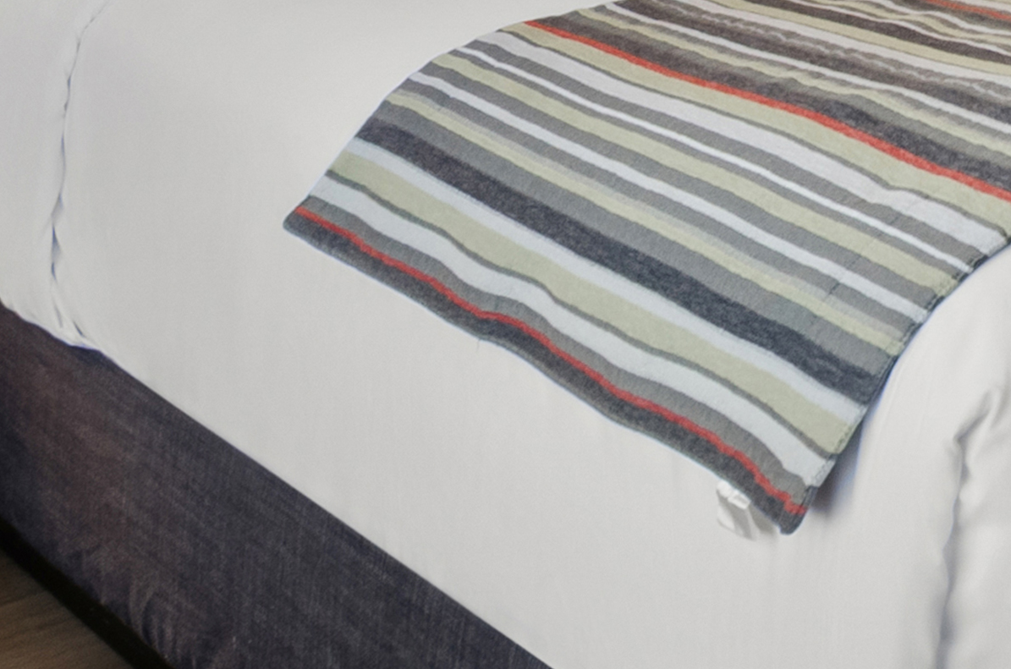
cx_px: 1808
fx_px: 1907
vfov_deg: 17.8
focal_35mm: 68
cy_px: -330
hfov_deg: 20.8
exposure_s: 1/2
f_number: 8
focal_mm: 11
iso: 200
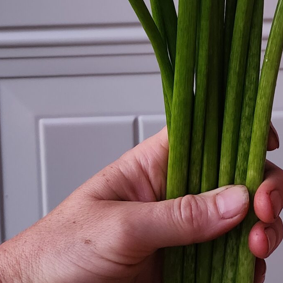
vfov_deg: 20.6
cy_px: -93
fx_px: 703
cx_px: 240
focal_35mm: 76
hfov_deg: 22.4
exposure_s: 1/24
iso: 640
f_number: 1.8
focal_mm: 6.4
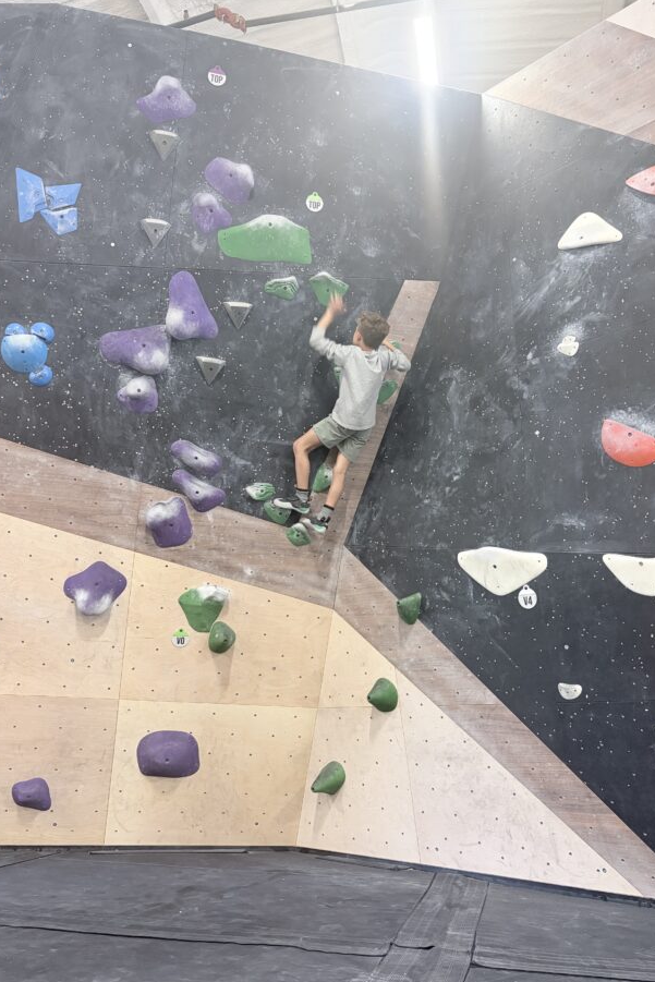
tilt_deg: +19.4
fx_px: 764
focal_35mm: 28
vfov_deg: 65.5
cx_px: 335
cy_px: 487
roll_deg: -1.6
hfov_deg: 46.4
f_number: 1.6
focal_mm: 5.96
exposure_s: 1/60
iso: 250
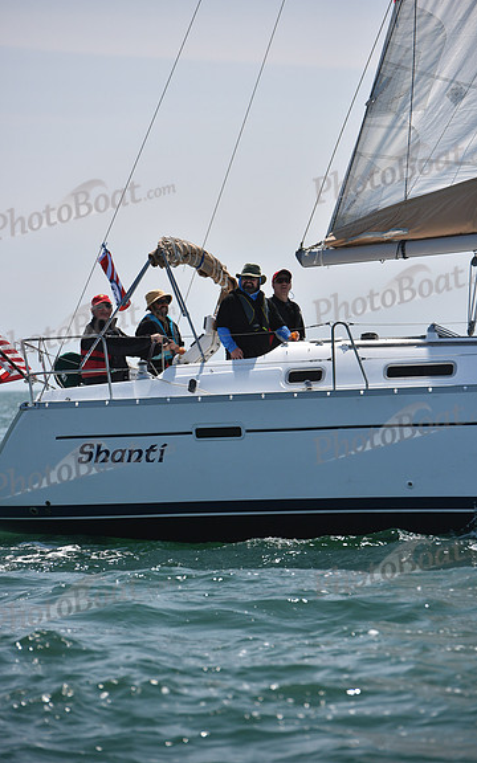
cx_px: 244
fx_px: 4160
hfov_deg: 6.6
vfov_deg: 10.5
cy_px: 380
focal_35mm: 200
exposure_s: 1/800
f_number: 5.6
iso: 320
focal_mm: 195
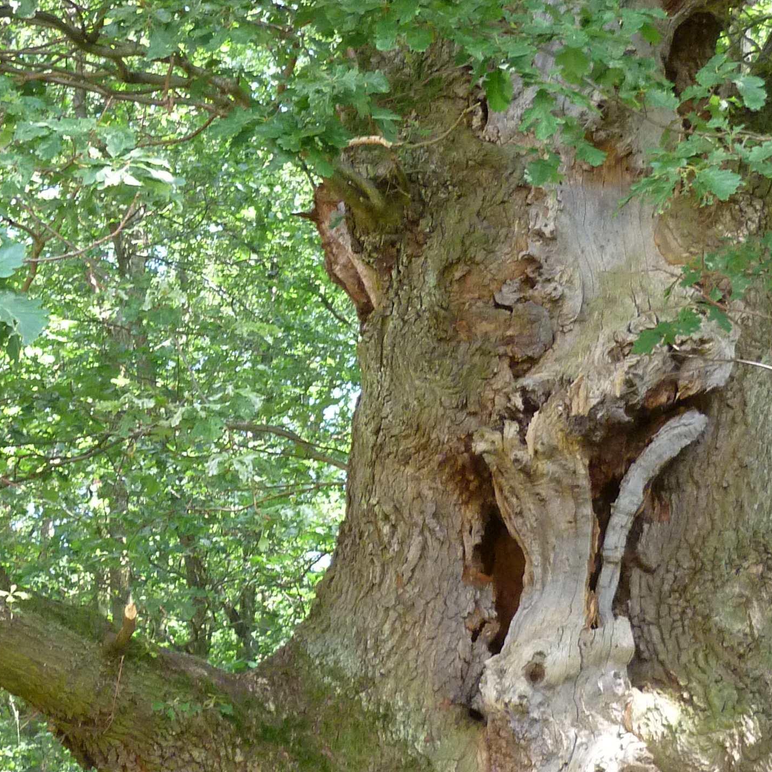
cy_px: 338
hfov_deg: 17.9
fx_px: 2447
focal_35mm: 97
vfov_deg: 17.9
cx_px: 383
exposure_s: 1/80
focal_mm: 7
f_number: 3.2
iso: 200
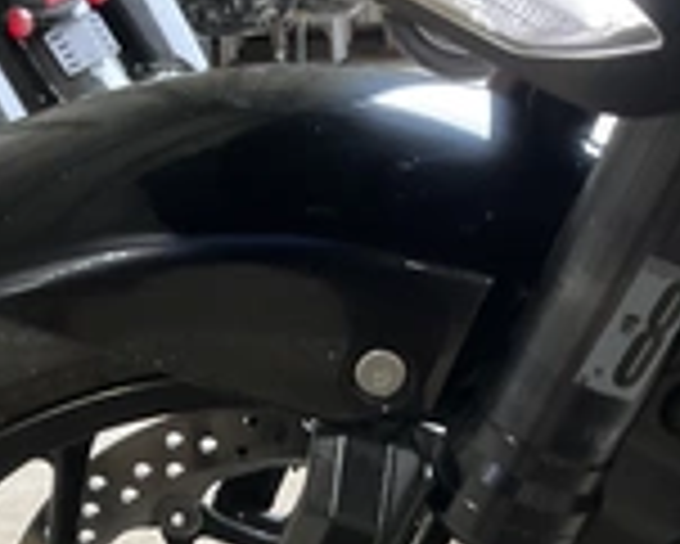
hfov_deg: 25.3
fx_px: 1510
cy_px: 629
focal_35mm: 75
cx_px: 270
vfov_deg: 19.4
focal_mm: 3
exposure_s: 1/40
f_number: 1.8
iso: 200
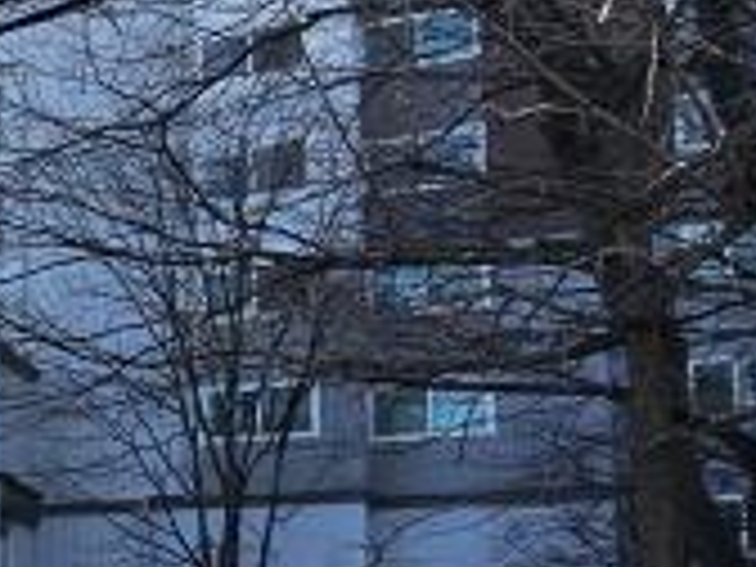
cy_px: 549
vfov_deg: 22.8
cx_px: -648
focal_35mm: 62
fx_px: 1354
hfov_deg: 20.5
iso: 50
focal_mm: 2.2
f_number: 2.2
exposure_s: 1/662
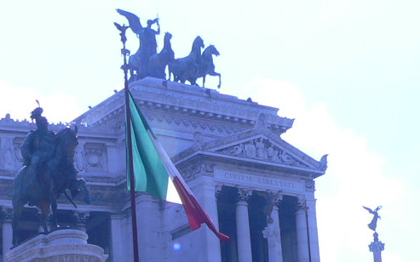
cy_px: 375
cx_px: 203
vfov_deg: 9.7
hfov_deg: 15.8
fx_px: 1511
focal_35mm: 132
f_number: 5.2
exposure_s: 1/500
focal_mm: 7.9
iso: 80
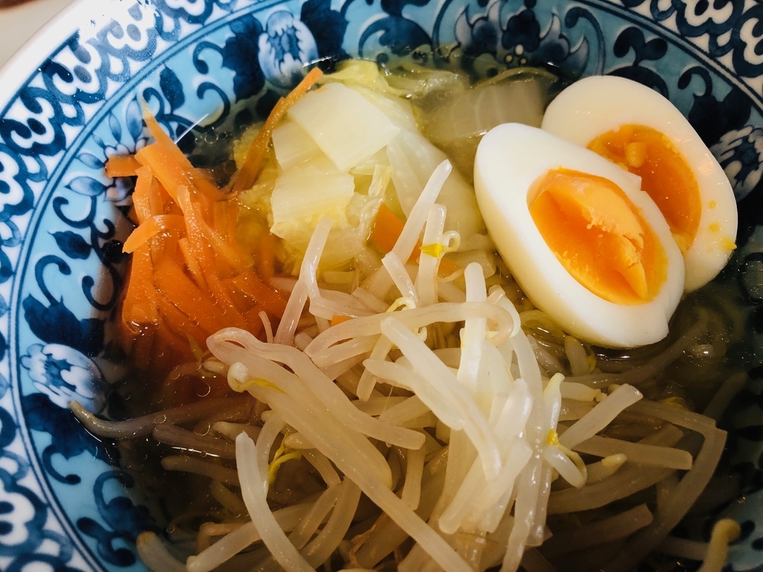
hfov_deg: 63.4
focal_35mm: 28
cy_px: 286
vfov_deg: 49.7
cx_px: 382
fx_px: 617
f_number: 1.8
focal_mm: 3.99
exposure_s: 1/33
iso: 40
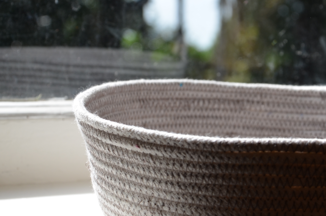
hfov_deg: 20.2
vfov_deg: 13.5
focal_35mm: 101
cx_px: 201
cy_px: 73
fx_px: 912
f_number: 8
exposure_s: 1/250
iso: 160
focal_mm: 35
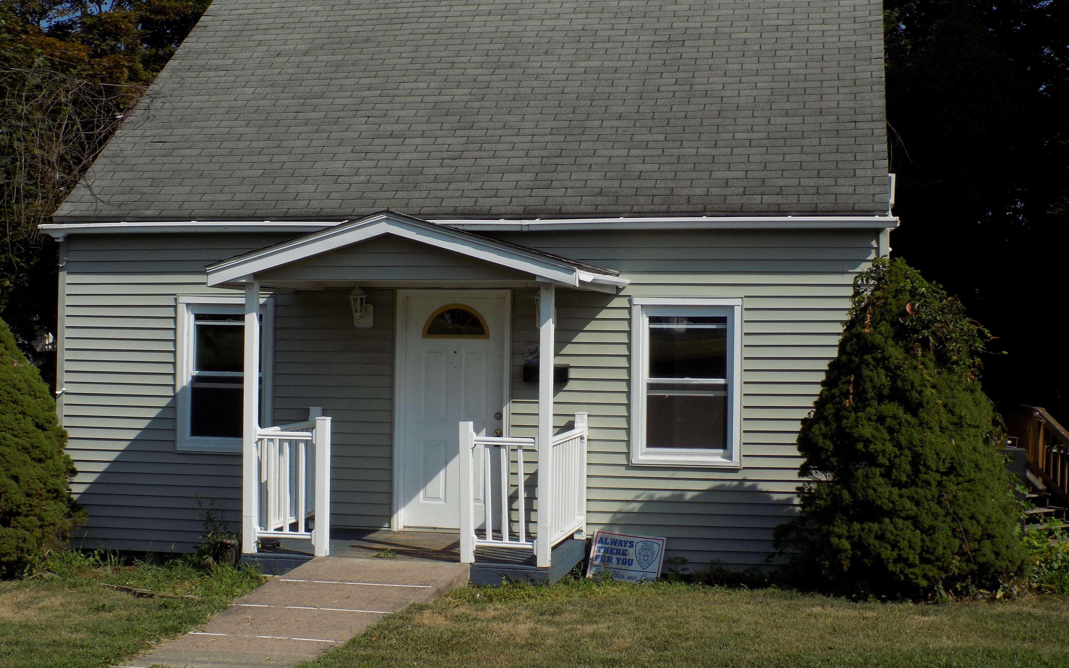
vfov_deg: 26.3
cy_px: 319
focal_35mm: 49
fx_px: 1428
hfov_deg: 41.1
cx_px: 536
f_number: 3.7
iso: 80
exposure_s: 1/1250
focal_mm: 8.1
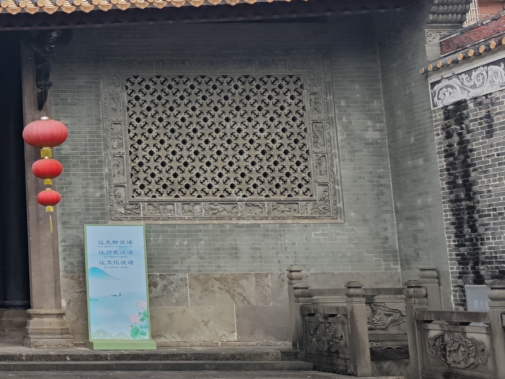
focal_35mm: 66
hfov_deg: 25.1
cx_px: -163
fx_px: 963
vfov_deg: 22.1
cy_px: 119
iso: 50
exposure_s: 1/2326
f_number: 1.6
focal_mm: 5.84
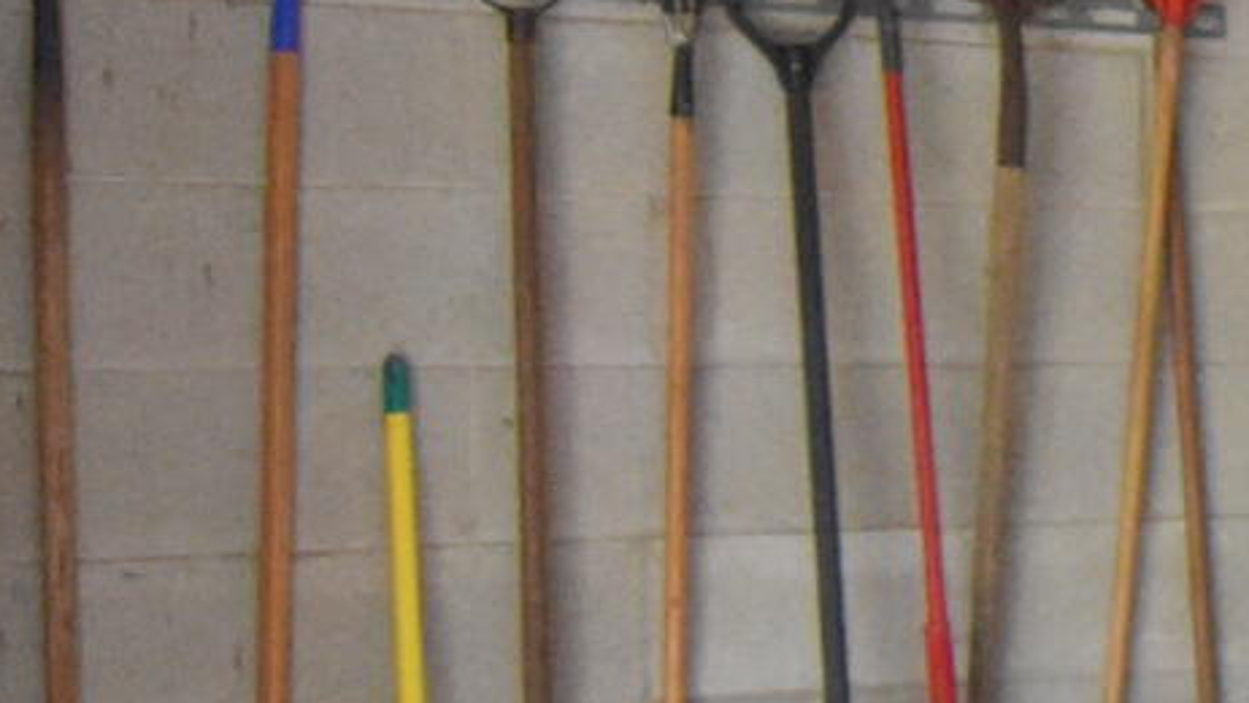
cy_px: 406
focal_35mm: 102
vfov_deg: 11.9
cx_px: 2428
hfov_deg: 16.5
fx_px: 3378
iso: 4000
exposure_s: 1/125
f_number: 4.5
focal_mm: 10
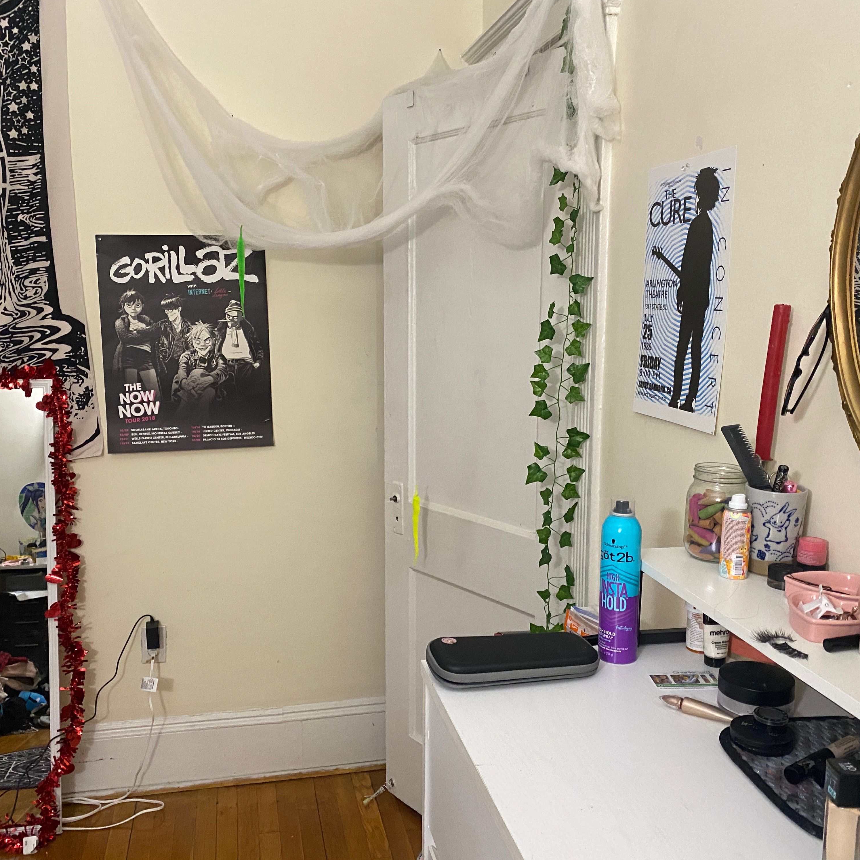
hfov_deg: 52.5
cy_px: 427
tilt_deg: -7.9
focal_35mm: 31
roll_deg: +0.3
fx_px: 871
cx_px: 430
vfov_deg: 52.5
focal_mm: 4.25
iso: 500
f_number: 1.8
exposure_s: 1/60
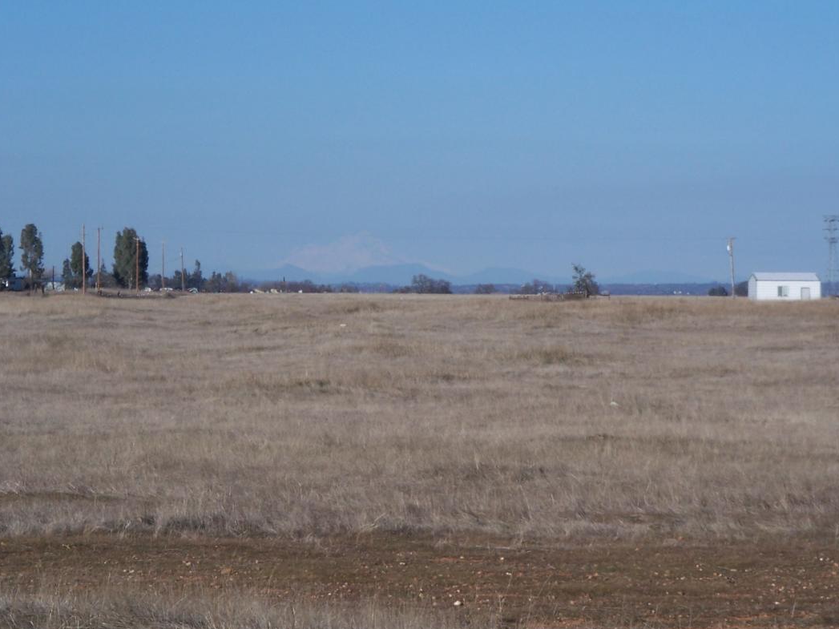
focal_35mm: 143
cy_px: 294
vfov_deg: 10.4
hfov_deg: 13.8
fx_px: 3466
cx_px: 470
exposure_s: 1/250
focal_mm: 19.2
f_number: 8
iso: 64
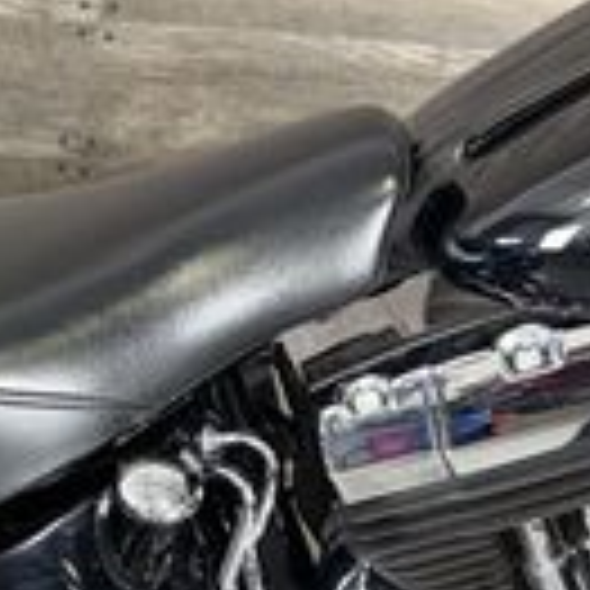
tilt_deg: -25.6
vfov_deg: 16.5
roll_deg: -2.5
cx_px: -446
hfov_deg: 14.8
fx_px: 2005
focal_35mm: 104
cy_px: 554
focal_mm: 6.76
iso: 80
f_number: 1.78
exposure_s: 1/15
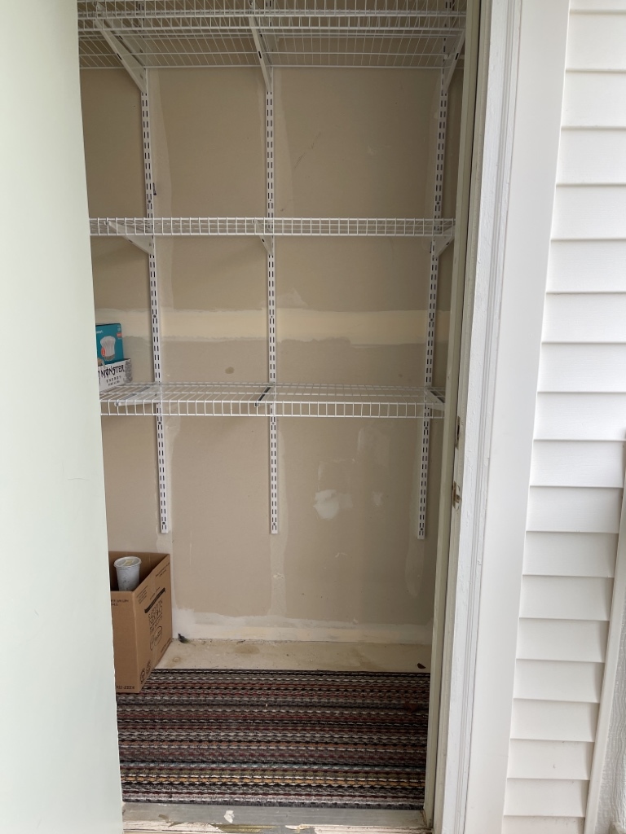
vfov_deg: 67.3
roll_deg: +0.5
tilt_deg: -12.6
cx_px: 313
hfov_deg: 53.1
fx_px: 627
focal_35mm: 26
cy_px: 417
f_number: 1.6
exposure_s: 1/392
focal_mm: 5.1
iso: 50
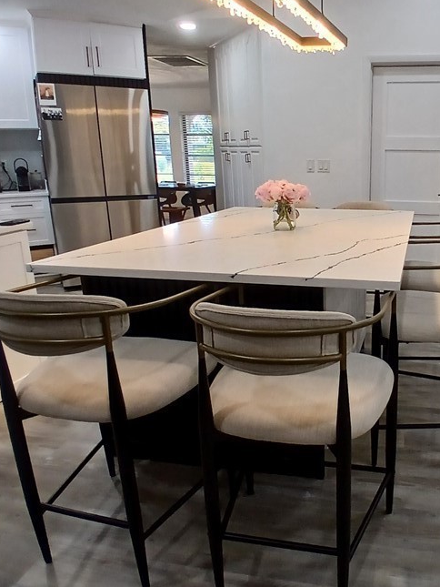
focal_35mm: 27
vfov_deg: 65.3
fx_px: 457
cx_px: 343
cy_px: 282
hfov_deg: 48.8
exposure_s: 1/40
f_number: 2.2
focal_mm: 1.4
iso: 100
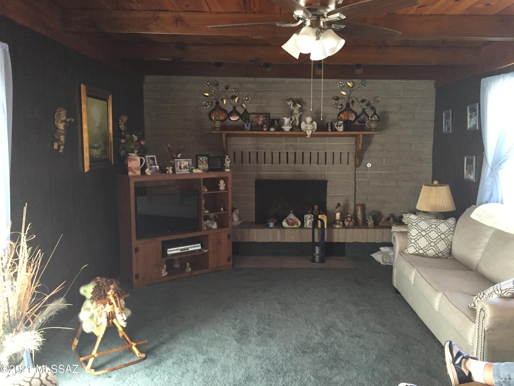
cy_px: 193
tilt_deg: -6.3
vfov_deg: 48.2
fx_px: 431
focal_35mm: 29
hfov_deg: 61.7
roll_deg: -0.8
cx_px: 257
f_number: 2.2
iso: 250
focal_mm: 4.15
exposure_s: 1/30
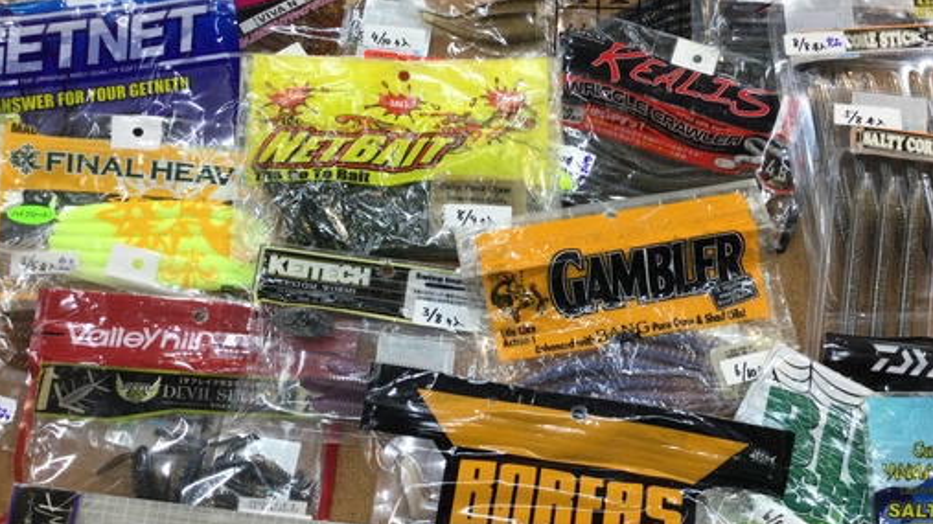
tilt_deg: -70.8
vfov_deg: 29.7
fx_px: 989
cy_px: 279
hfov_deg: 50.3
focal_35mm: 40
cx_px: 534
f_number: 2.4
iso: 25
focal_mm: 3.3
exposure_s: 1/40
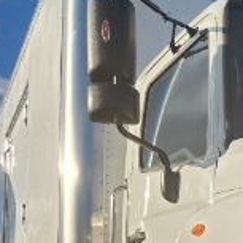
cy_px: 376
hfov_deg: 17.8
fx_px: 675
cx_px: 386
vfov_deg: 18.0
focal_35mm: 85
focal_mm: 5.4
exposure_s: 1/1336
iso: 20
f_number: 1.8
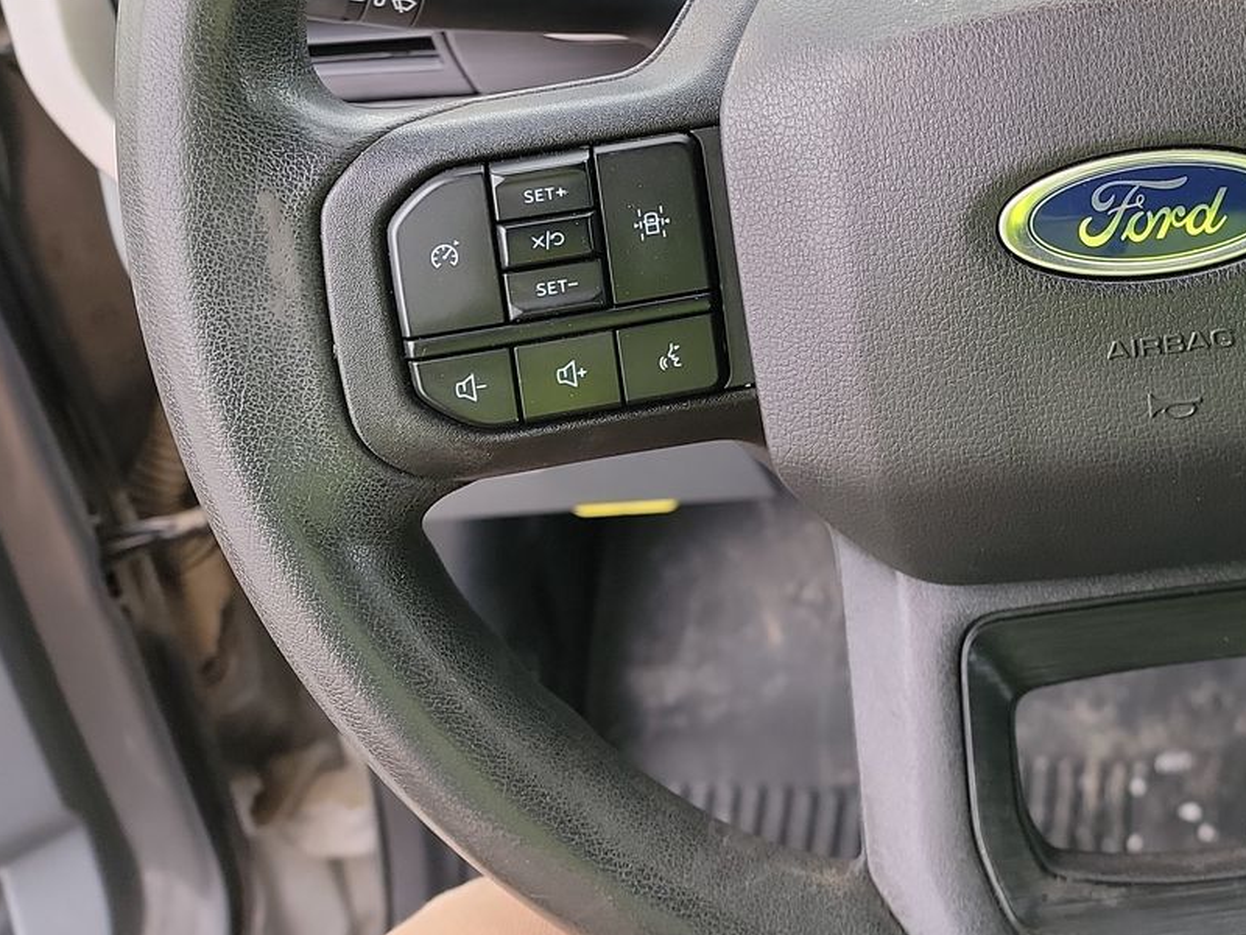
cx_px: 1092
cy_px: 50
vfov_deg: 28.8
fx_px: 1728
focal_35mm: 48
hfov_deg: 37.4
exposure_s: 1/59
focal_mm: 6.7
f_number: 1.8
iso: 109
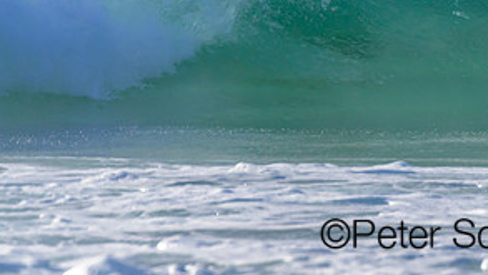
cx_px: 450
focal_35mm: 1454
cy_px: -42
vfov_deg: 0.8
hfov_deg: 1.5
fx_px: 18820
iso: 1400
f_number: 11
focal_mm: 700
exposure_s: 1/2000
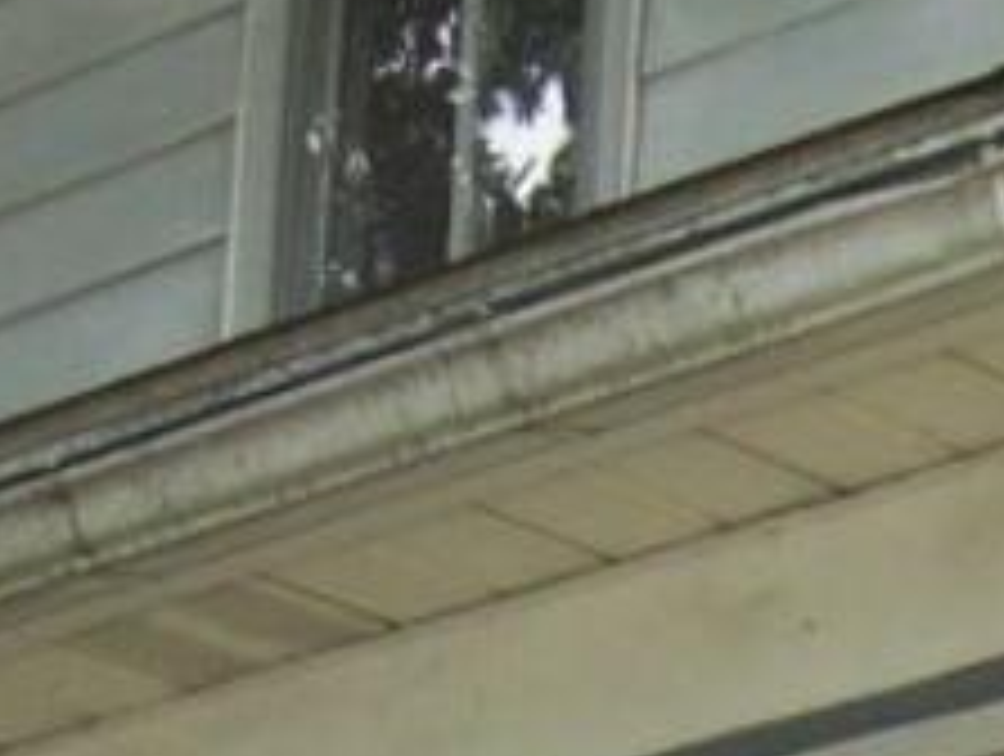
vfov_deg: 6.2
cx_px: 810
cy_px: 1566
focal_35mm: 232
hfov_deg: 8.5
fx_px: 6740
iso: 80
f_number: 2.7
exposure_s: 1/236
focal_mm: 6
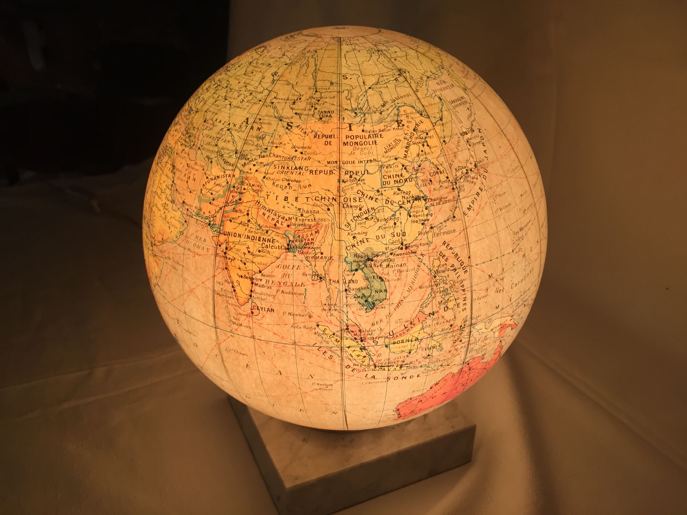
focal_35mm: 29
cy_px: 258
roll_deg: -1.9
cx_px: 344
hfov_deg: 61.7
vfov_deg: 48.2
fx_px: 576
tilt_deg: -27.4
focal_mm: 4.15
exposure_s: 1/33
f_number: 2.2
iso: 50
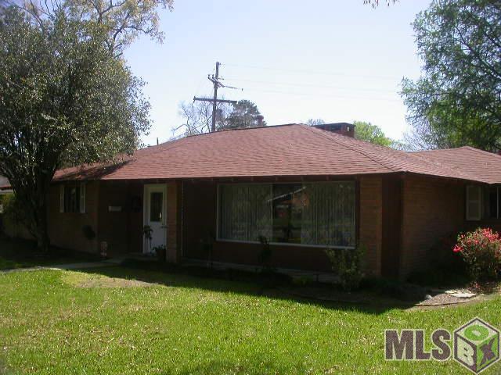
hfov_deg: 49.0
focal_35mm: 38
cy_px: 188
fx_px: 550
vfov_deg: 37.7
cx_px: 250
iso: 100
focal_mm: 7.85
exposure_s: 1/218
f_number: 6.7
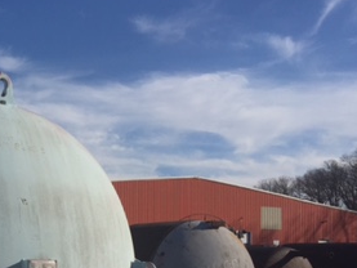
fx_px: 691
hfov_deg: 26.6
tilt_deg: -0.5
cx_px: -37
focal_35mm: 67
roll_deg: +0.9
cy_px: 256
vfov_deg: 21.3
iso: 32
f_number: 2.2
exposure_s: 1/4405
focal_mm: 4.15
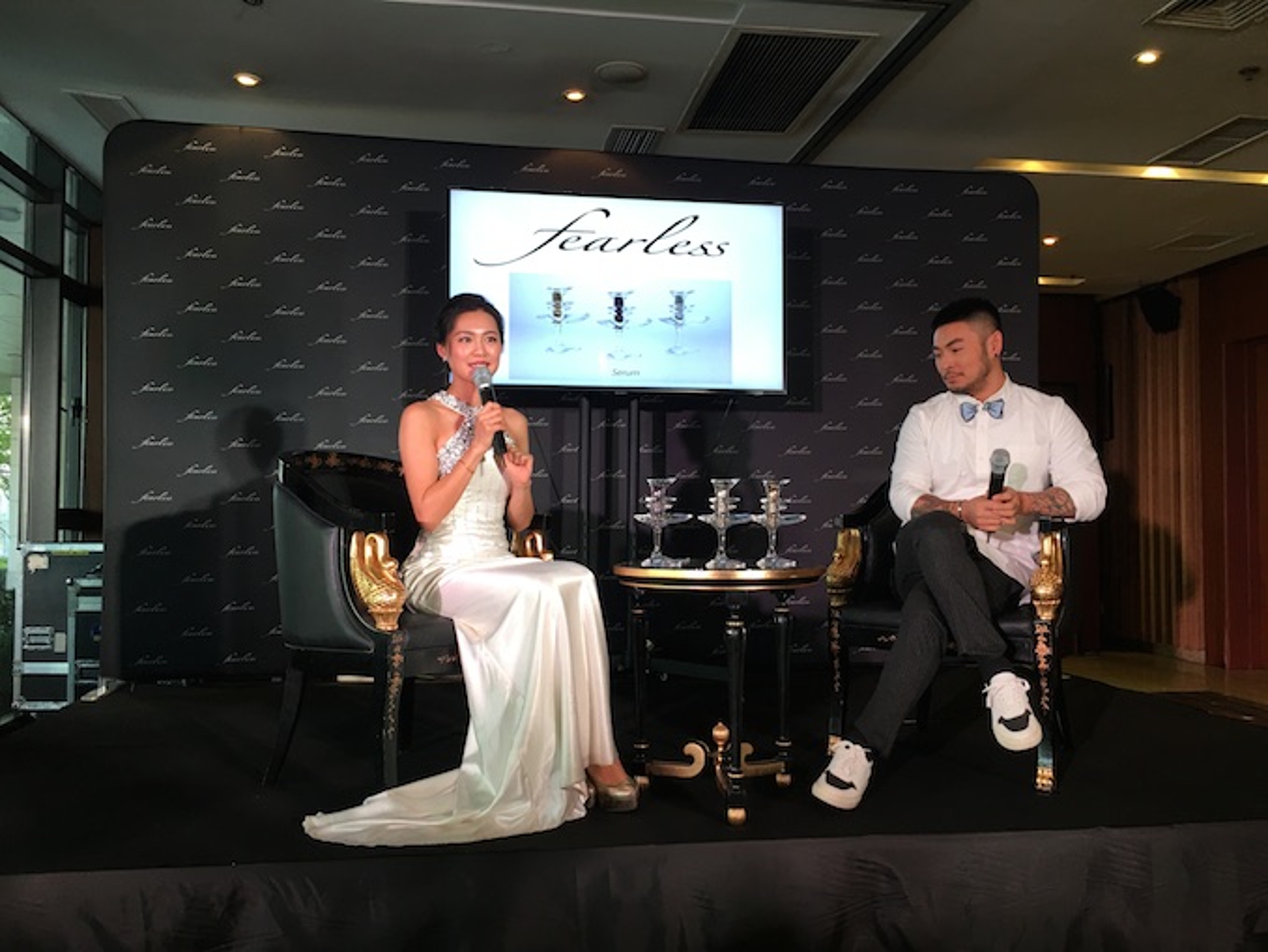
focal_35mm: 29
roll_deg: -0.9
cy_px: 476
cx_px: 634
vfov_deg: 48.3
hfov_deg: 61.6
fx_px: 1063
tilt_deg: +3.2
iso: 32
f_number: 2.2
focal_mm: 4.15
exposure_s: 1/33
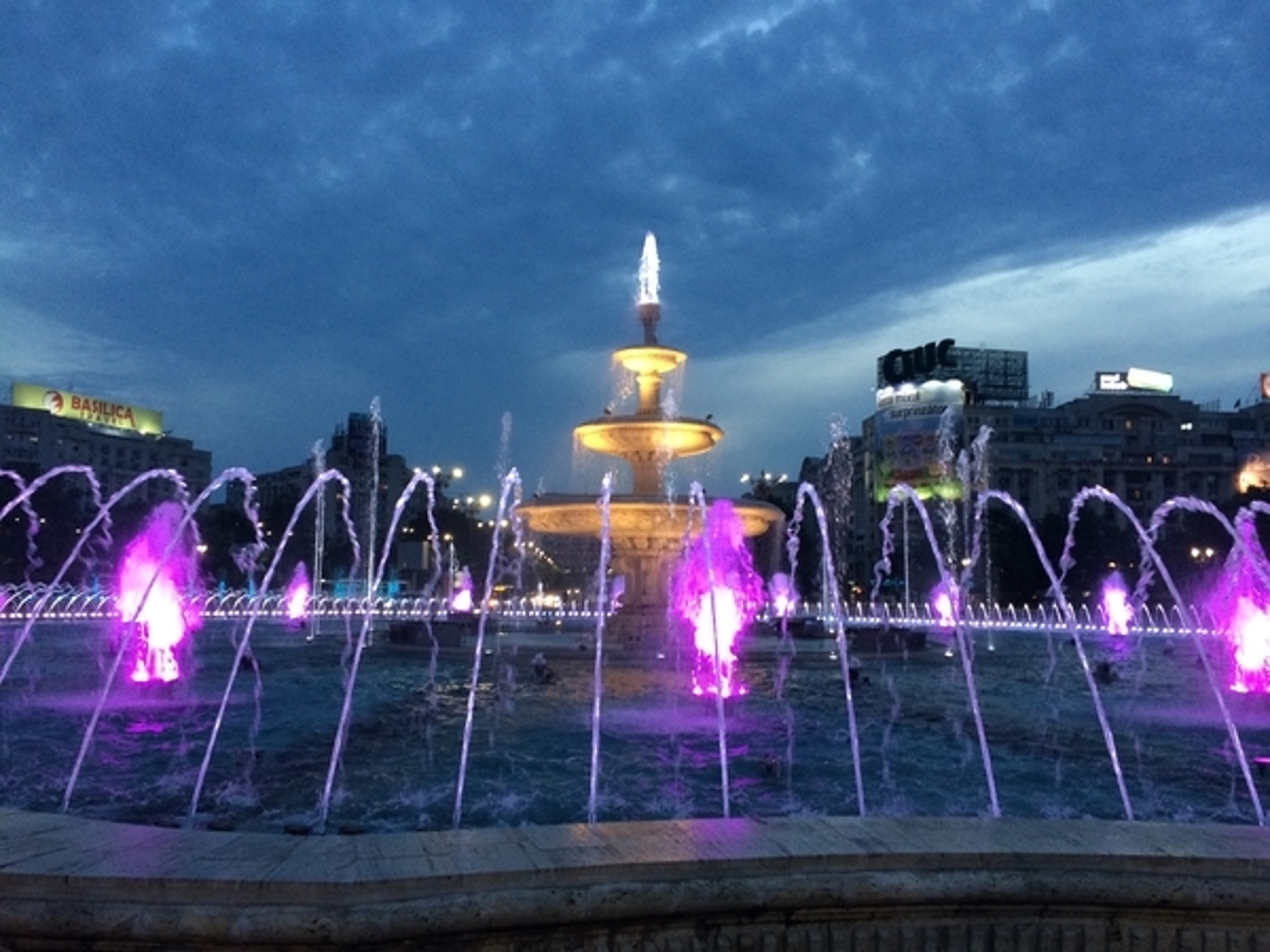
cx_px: 635
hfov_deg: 61.7
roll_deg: -2.6
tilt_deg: +1.6
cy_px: 476
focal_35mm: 29
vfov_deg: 48.2
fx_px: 1064
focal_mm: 4.15
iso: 200
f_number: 2.2
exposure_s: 1/33
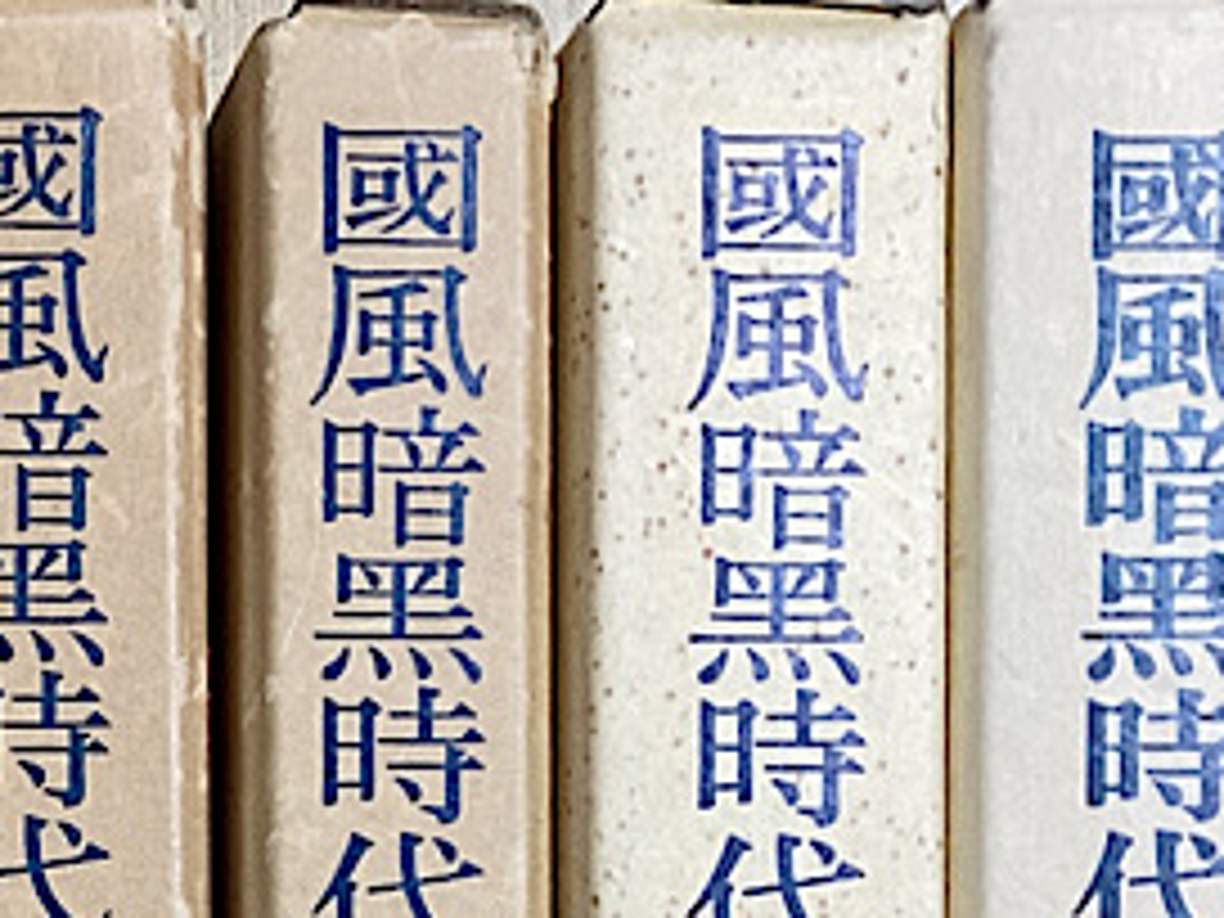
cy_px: 1323
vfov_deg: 12.4
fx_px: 4031
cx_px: -274
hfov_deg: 16.5
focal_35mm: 114
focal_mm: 3.3
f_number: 2.4
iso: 80
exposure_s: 1/50
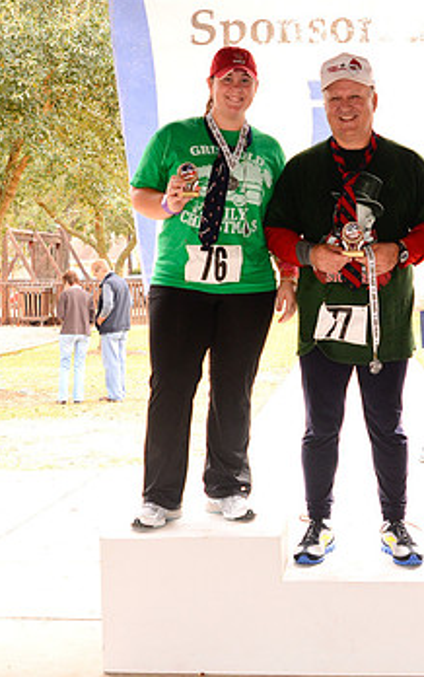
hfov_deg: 21.2
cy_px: 311
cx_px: 305
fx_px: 1126
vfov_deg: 33.4
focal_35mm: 61
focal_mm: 24
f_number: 4
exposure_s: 1/125
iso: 640
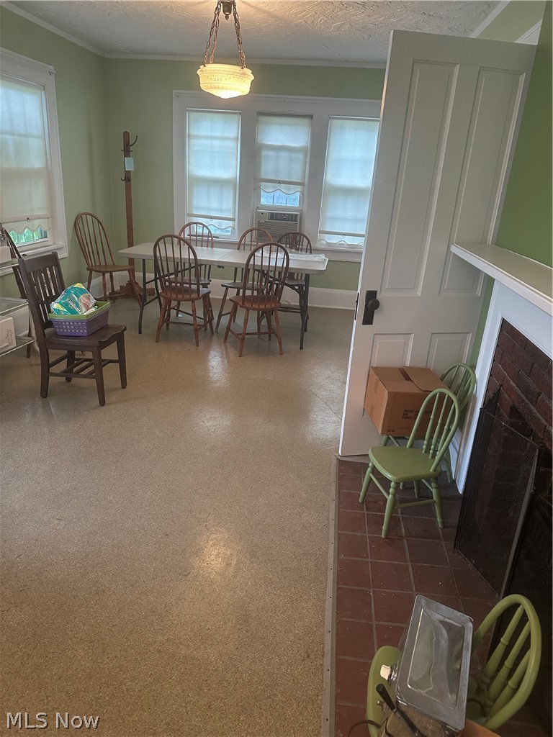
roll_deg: -4.7
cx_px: 276
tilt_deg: -21.3
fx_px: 511
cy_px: 368
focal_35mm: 24
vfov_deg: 71.6
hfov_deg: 56.8
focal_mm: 6.86
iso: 250
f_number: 1.78
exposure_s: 1/60
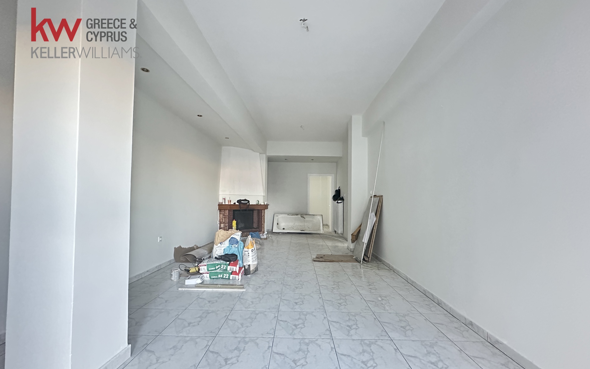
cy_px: 196
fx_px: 241
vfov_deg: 74.7
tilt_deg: +1.6
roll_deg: +0.2
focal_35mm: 15
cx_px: 294
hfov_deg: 101.5
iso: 1000
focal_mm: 2.22
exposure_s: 1/60
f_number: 2.2
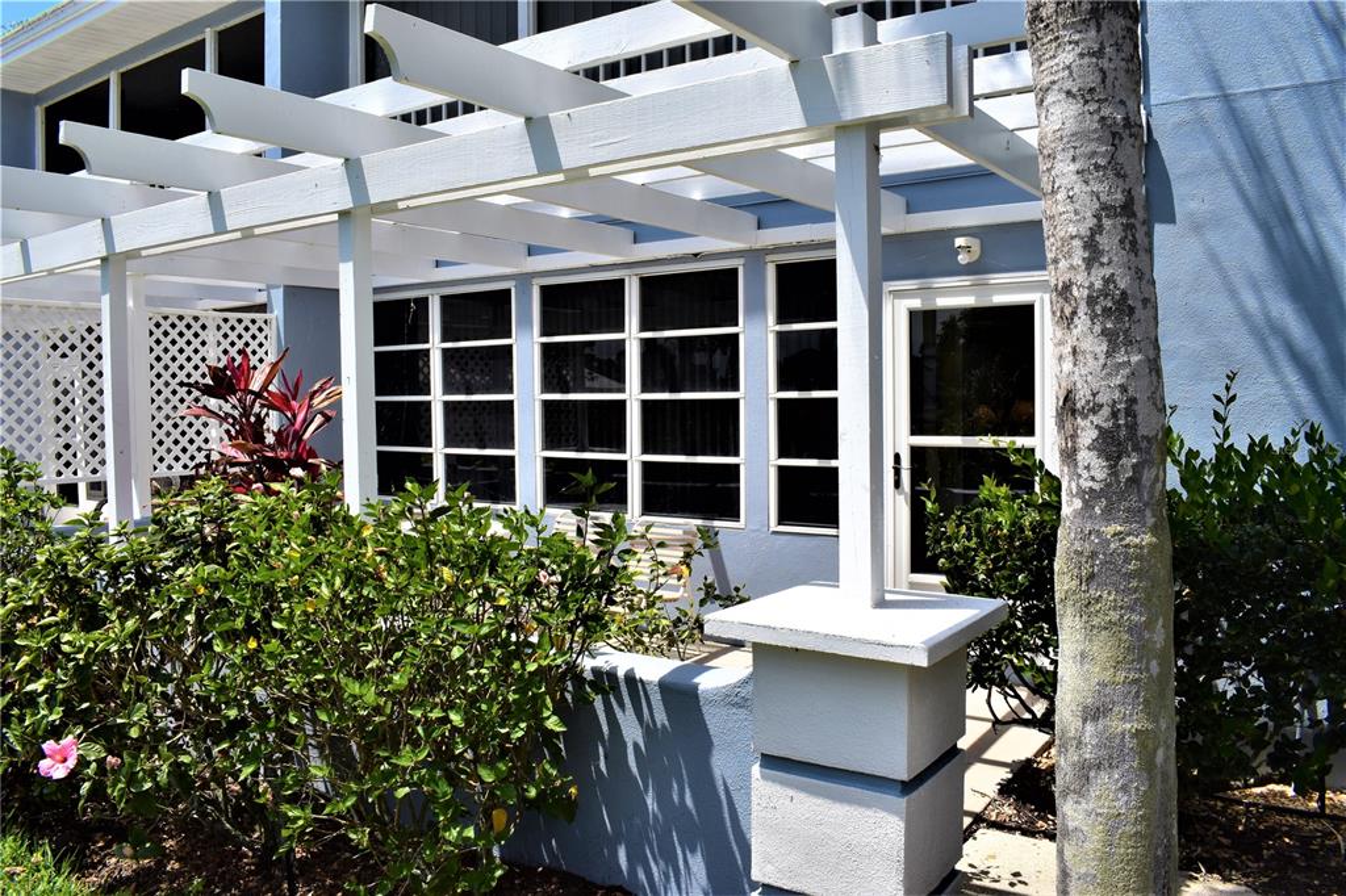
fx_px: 1009
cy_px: 448
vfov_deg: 47.9
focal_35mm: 27
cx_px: 673
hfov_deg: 67.4
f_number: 11
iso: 360
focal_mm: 18
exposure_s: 1/500
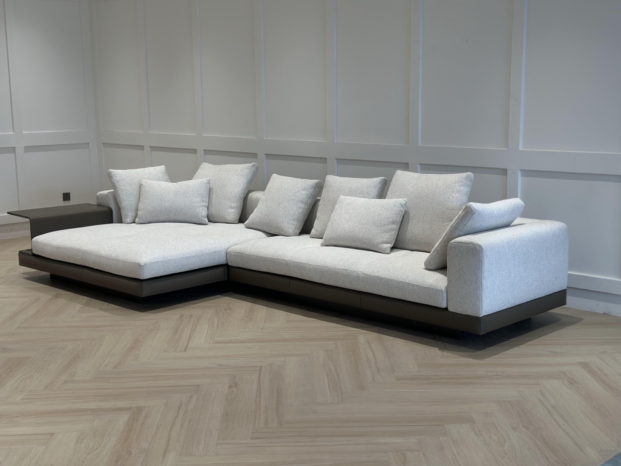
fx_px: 861
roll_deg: +0.2
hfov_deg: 39.7
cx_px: 310
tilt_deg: -9.4
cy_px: 233
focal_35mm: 48
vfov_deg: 30.3
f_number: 1.78
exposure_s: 1/100
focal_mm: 6.86
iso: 64
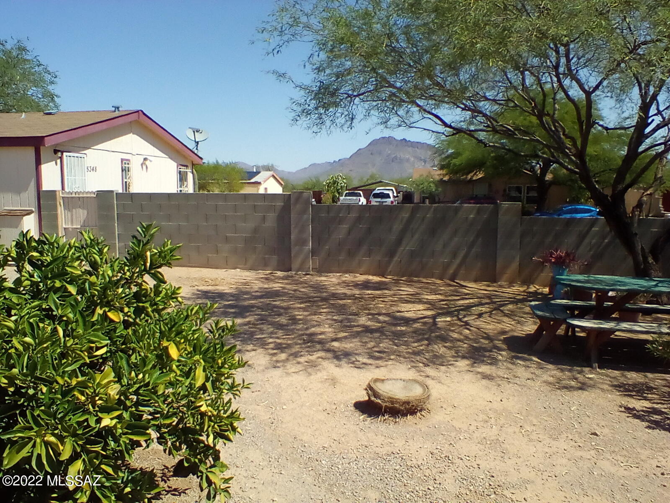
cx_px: 335
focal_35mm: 31
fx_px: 600
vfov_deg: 45.4
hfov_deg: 58.4
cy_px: 252
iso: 101
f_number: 2.4
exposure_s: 1/1595
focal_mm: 2.38
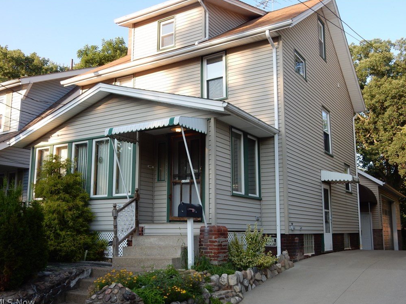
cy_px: 153
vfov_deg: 38.7
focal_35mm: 37
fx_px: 434
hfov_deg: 50.1
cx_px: 201
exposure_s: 1/200
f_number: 4
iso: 125
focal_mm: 6.4
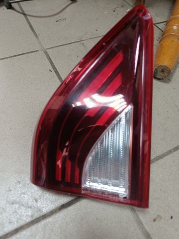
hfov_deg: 56.8
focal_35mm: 24
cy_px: 120
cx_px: 90
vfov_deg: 71.6
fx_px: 165
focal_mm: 6.14
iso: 1405
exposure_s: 1/50
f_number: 1.65
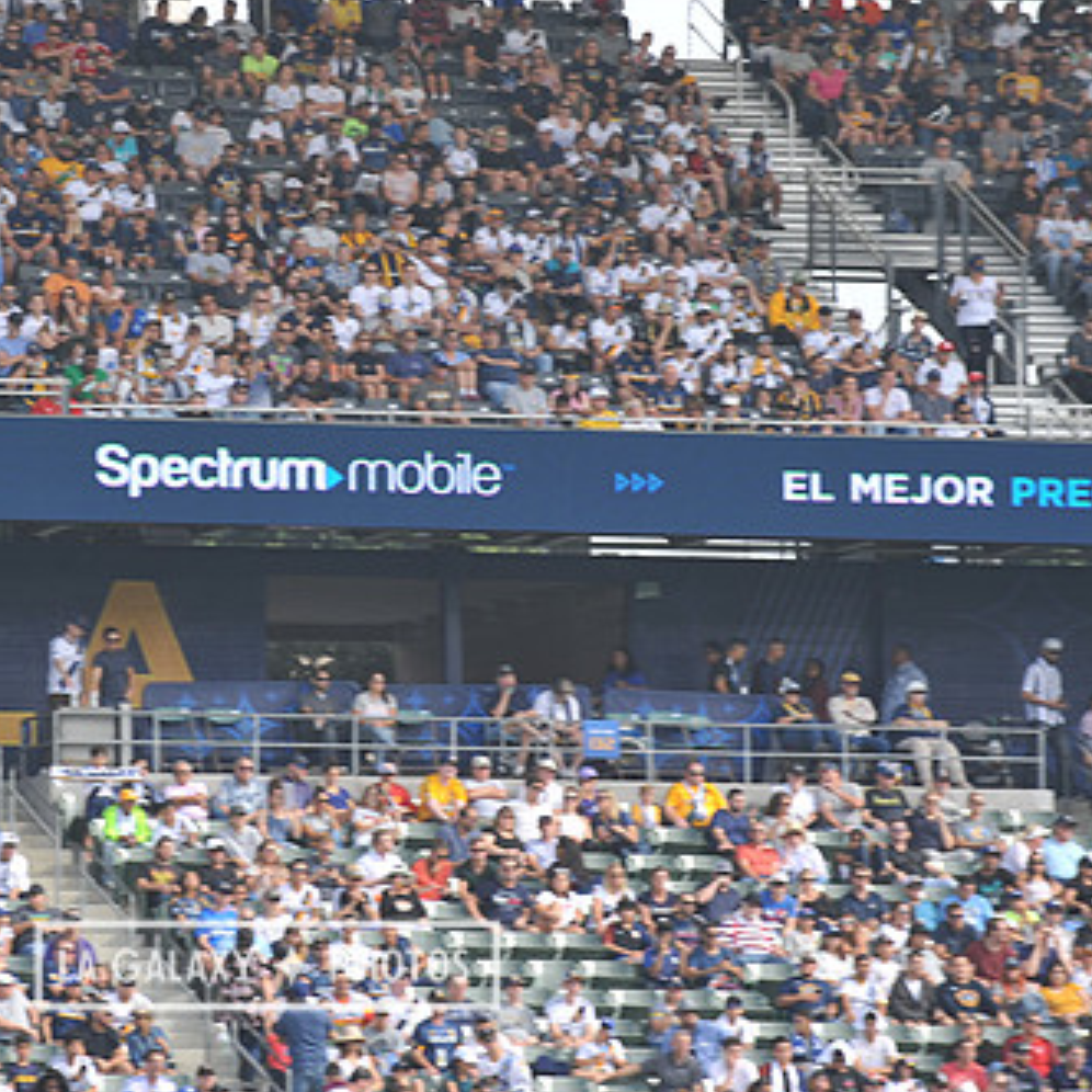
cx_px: 266
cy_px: 470
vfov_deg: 5.9
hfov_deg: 5.9
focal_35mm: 297
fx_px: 10600
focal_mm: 200
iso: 200
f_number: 7.1
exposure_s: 1/200
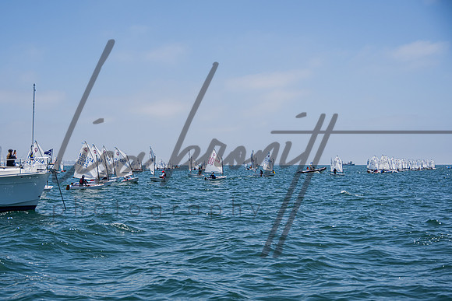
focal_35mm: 53
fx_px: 661
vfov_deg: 25.7
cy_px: 178
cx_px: 182
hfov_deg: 37.6
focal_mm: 43
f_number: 5
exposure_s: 1/2000
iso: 250
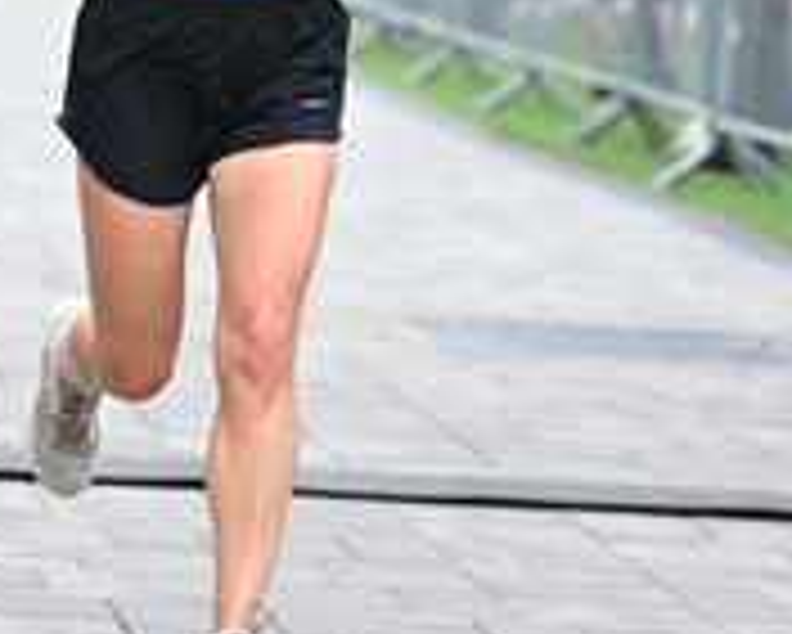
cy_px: -328
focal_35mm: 241
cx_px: 254
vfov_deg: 6.3
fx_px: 5652
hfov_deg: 8.0
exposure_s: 1/1600
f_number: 2.8
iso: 640
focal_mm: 82
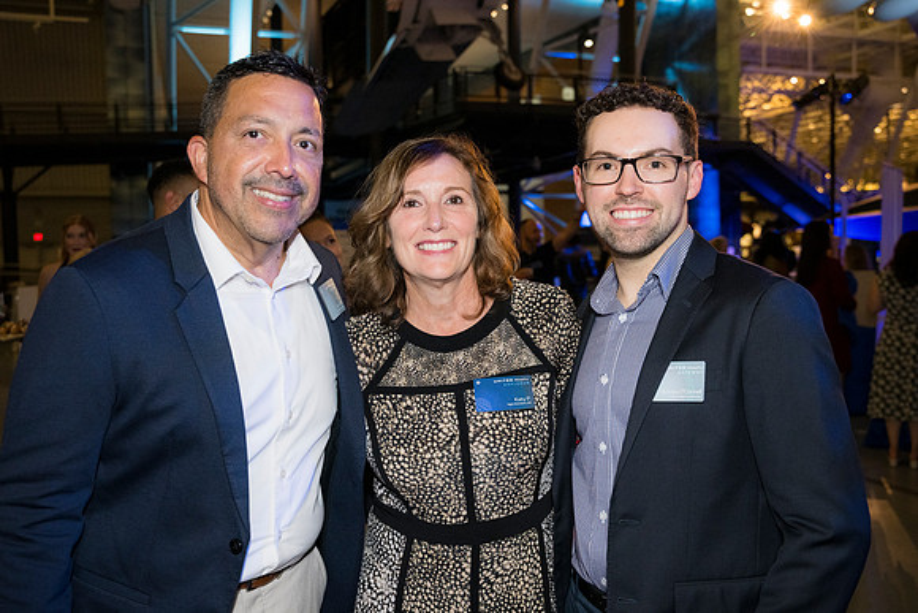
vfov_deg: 39.4
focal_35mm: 34
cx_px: 459
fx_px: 854
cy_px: 306
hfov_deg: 56.5
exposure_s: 1/160
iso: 3200
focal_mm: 33.5
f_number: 4
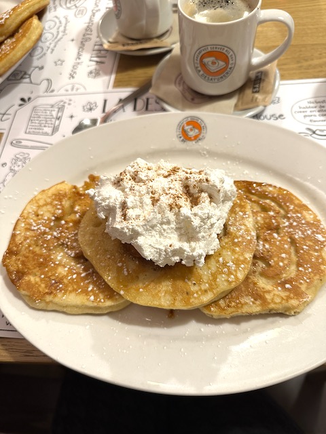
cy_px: 217
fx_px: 301
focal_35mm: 24
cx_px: 163
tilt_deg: -61.2
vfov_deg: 71.6
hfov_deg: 56.8
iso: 200
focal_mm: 6.86
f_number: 1.78
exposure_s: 1/50
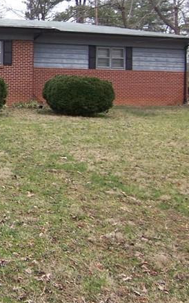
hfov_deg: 19.9
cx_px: -88
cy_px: 95
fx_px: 469
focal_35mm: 57
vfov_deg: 35.2
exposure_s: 1/160
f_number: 2.8
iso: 64
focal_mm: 3.8
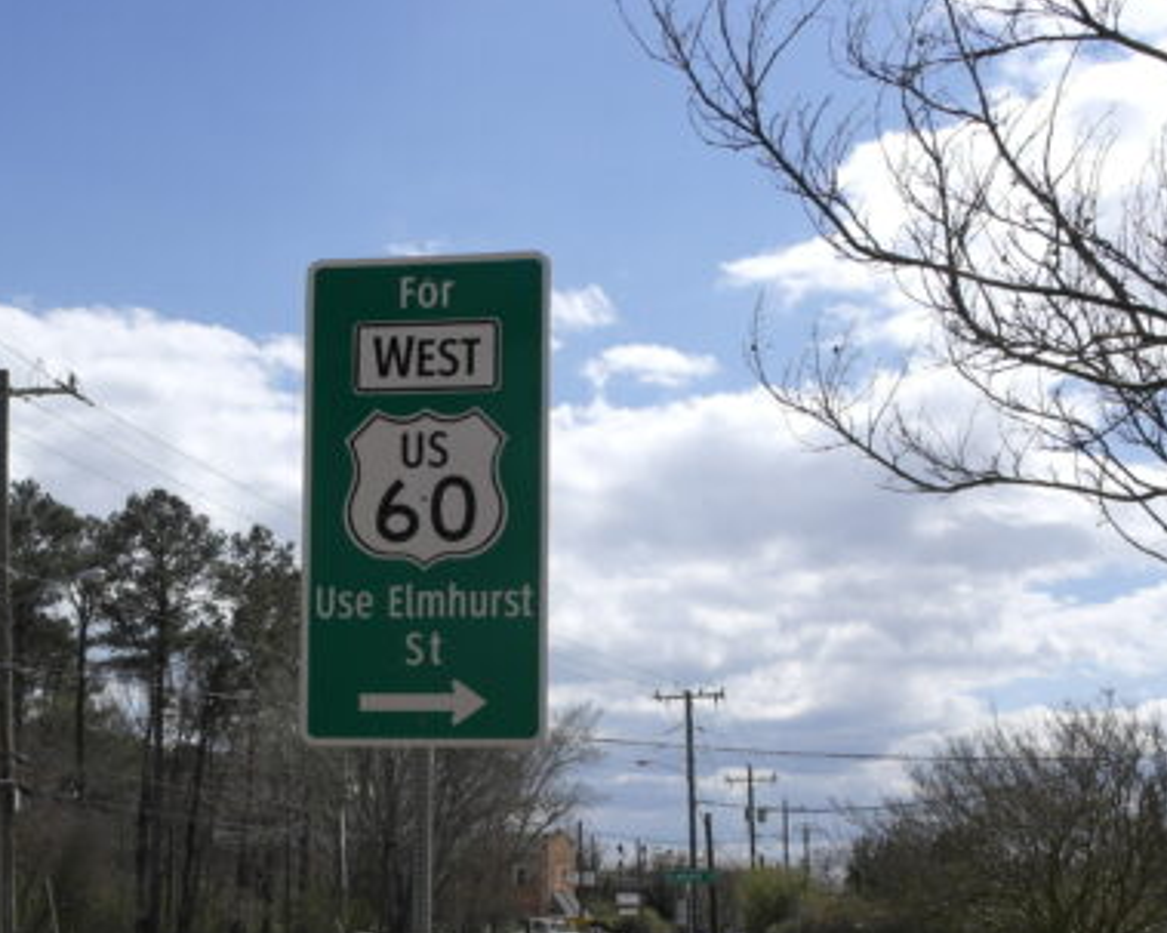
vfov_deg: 26.2
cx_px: 357
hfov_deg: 32.7
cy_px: 727
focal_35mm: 57
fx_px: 1968
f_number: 8
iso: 100
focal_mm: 20
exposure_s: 1/400
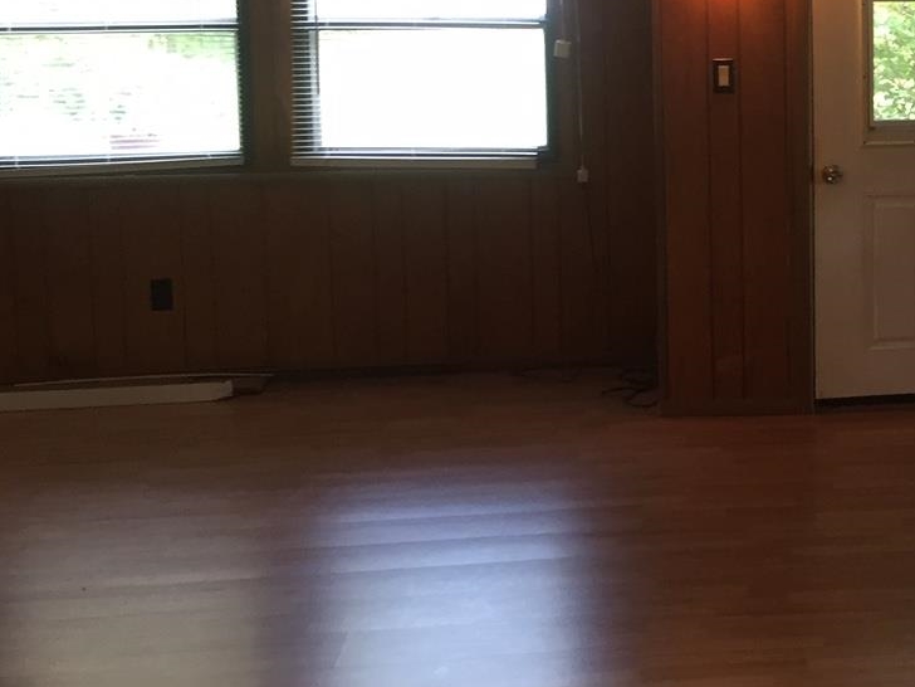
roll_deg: +0.1
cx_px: 924
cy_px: 160
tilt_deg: -7.4
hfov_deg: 28.0
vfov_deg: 22.3
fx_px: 1718
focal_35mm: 65
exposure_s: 1/30
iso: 80
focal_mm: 4.15
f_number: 2.2
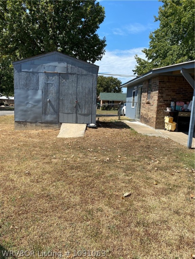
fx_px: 195
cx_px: 98
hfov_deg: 53.1
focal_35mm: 26
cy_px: 130
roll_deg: -3.1
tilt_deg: -7.8
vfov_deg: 67.3
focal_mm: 4.25
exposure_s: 1/2315
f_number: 1.8
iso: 32
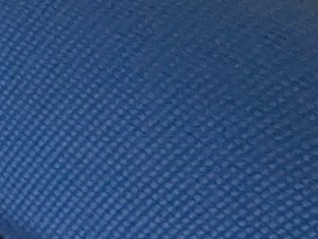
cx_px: -660
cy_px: -424
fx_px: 929
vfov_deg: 11.0
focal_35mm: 101
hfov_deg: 11.1
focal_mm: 2.35
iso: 279
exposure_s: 1/39.9
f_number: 2.2
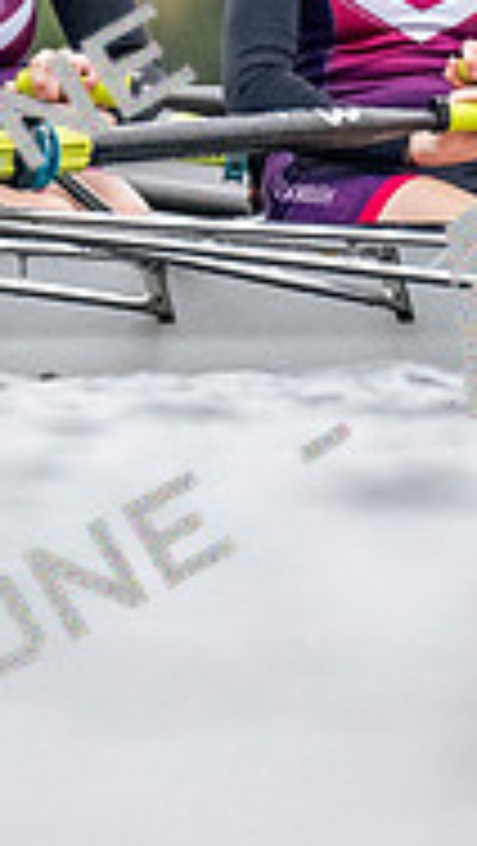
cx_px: 58
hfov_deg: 0.4
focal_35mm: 2904
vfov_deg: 0.7
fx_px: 65181
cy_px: -9
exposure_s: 1/2500
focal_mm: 600
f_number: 4
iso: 3600
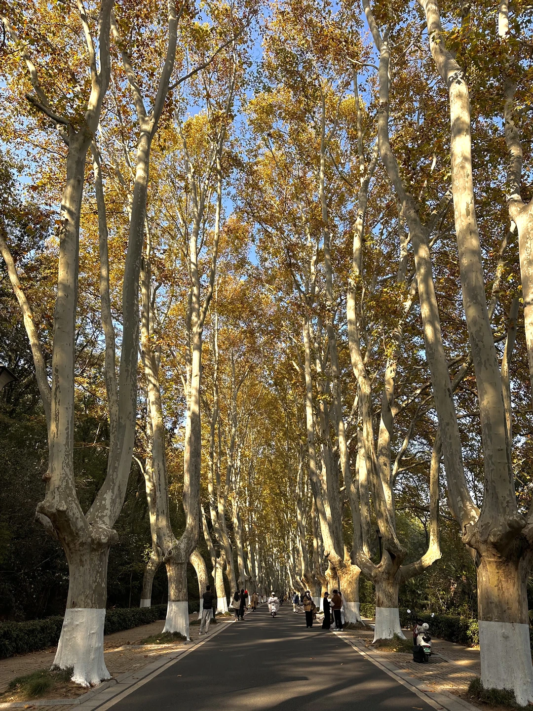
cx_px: 266
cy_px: 356
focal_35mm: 24
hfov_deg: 56.8
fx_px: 493
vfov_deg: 71.6
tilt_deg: +24.2
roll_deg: -1.6
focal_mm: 6.86
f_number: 1.78
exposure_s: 1/1050
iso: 80
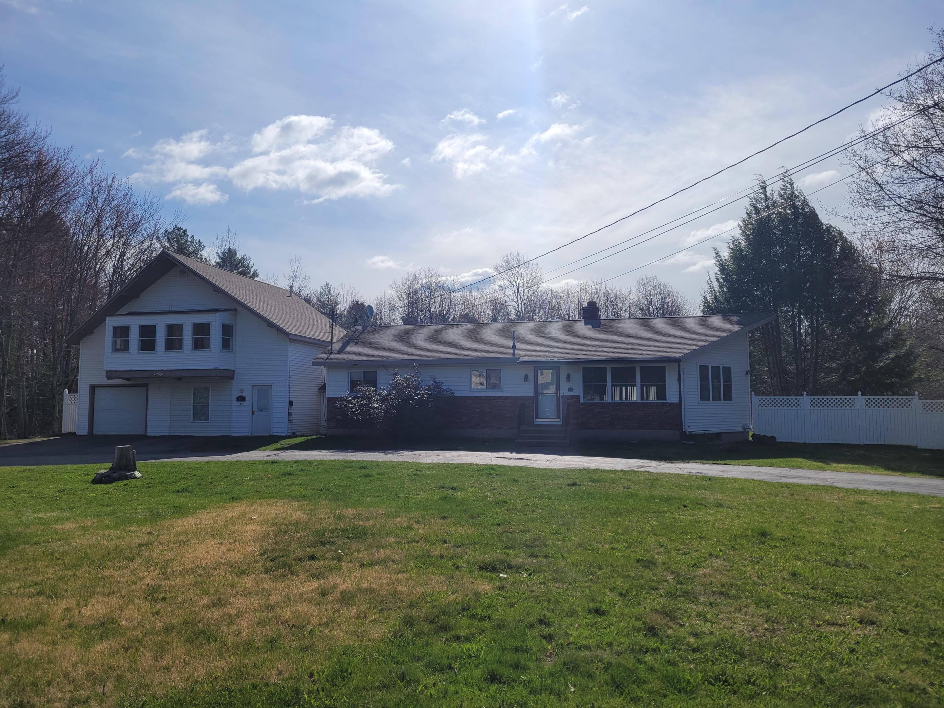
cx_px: 472
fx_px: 709
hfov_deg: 67.3
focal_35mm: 26
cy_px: 354
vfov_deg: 53.1
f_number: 1.8
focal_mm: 5.4
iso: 40
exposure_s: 1/6635
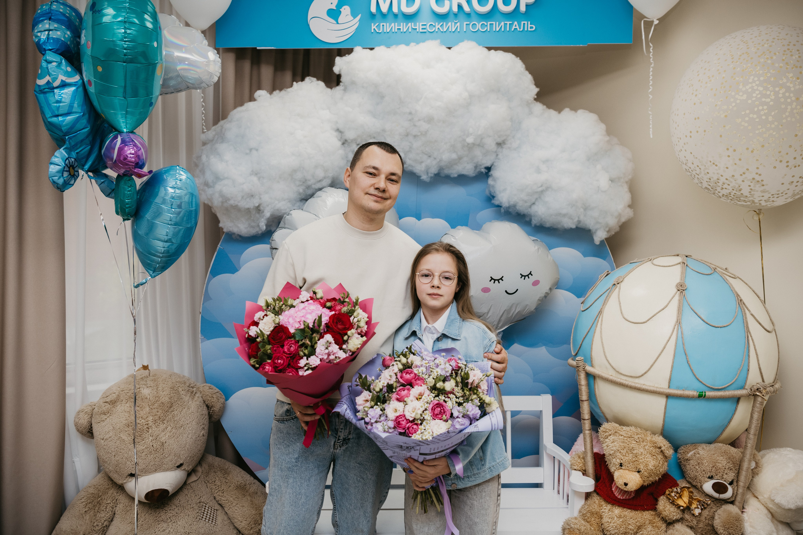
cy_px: 268
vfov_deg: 40.4
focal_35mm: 33
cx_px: 402
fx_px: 728
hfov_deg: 57.8
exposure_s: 1/160
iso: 200
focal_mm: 32
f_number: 4
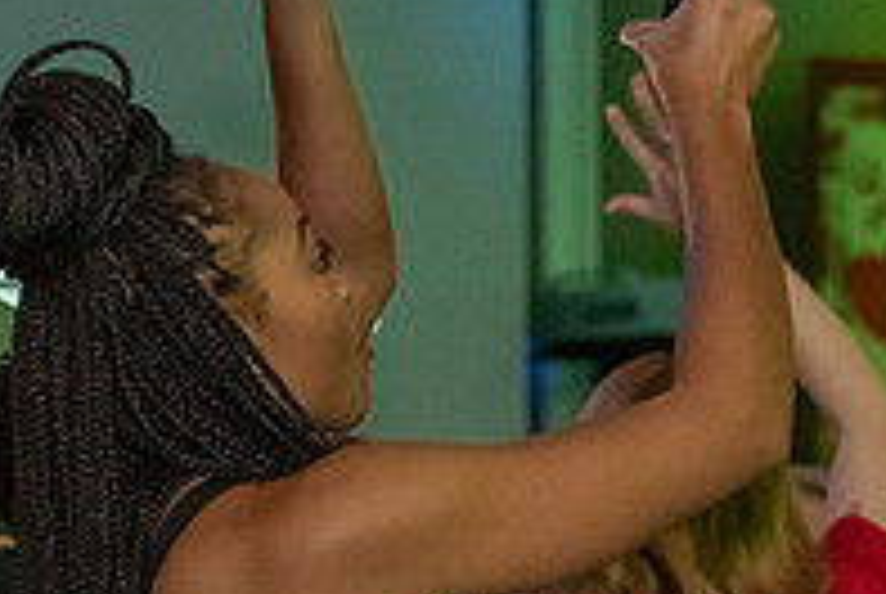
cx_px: 427
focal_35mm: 309
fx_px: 7616
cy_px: 452
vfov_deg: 4.5
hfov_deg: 6.7
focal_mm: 70
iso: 6400
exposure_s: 1/60
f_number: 4.5
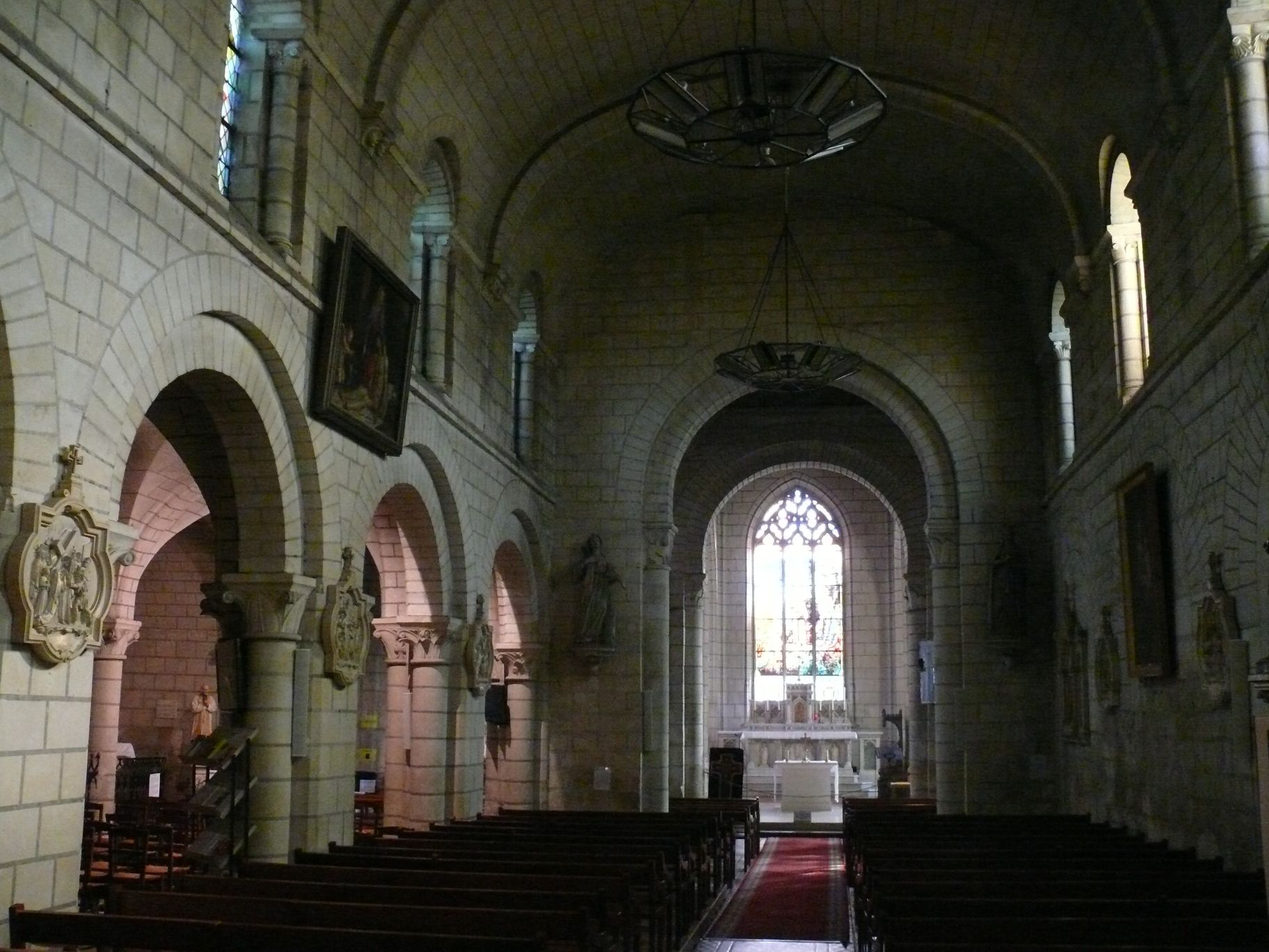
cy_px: 476
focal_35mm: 35
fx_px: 1283
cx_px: 634
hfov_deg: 52.6
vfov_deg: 40.7
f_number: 2.8
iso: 800
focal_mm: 7.4
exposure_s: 1/20
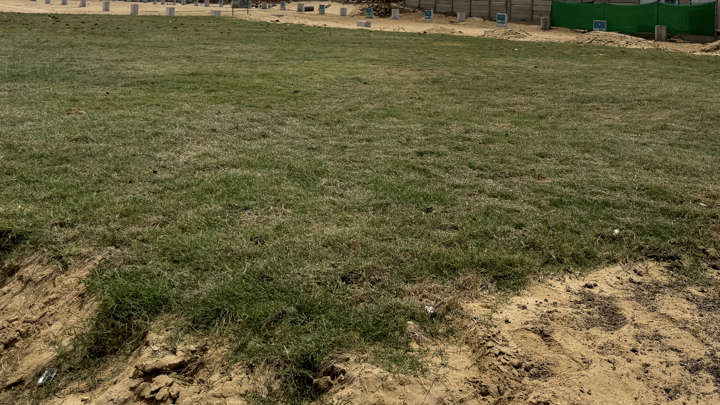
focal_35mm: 45
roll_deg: -2.0
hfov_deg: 45.2
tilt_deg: +0.9
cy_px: -11
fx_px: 859
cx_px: 437
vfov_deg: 25.1
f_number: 1.78
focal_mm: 6.76
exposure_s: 1/12346
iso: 64
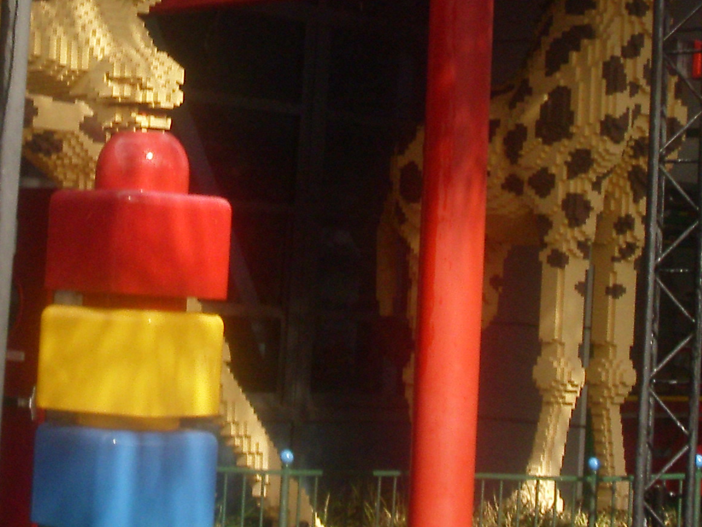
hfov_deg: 16.8
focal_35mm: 117
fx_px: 2373
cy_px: -42
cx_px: 276
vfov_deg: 12.5
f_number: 7.8
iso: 125
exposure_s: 1/193
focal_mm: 6.3
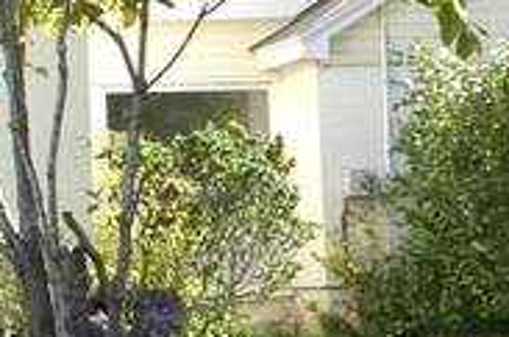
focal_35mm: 105
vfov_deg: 13.0
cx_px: -592
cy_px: 198
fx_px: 1481
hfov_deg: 14.8
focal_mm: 10
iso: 200
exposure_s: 1/100
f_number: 8
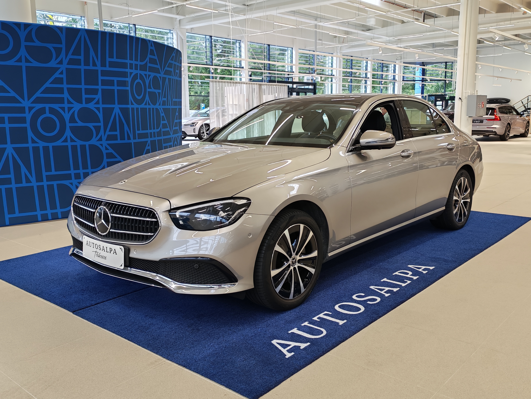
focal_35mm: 34
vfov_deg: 41.8
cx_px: 266
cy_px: 200
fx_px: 522
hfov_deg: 54.0
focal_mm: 6.12
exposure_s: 1/100
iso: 186
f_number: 1.9
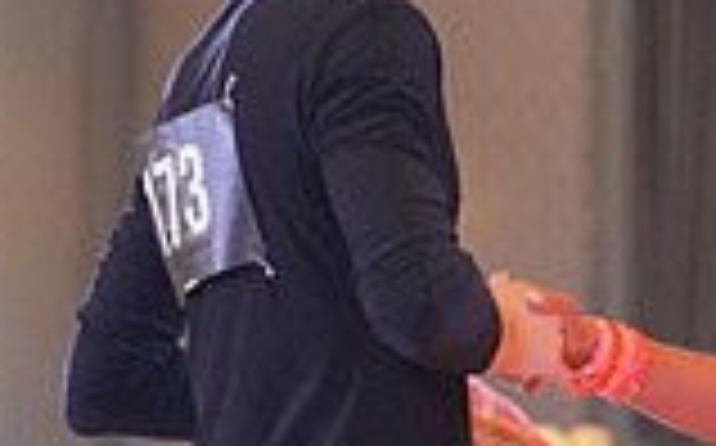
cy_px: 631
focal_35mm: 420
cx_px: 804
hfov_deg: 5.0
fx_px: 8187
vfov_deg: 3.1
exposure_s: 1/500
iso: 8000
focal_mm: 113
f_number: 3.5
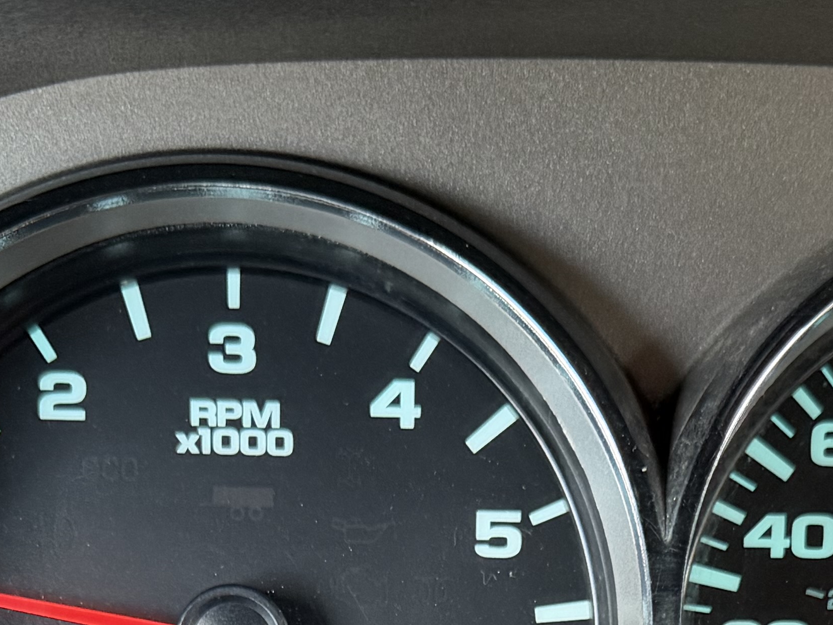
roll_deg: -1.4
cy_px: 1071
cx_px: 451
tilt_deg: -36.4
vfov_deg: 15.6
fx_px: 1997
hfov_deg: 23.6
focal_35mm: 83
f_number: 1.78
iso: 320
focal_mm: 6.76
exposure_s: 1/60
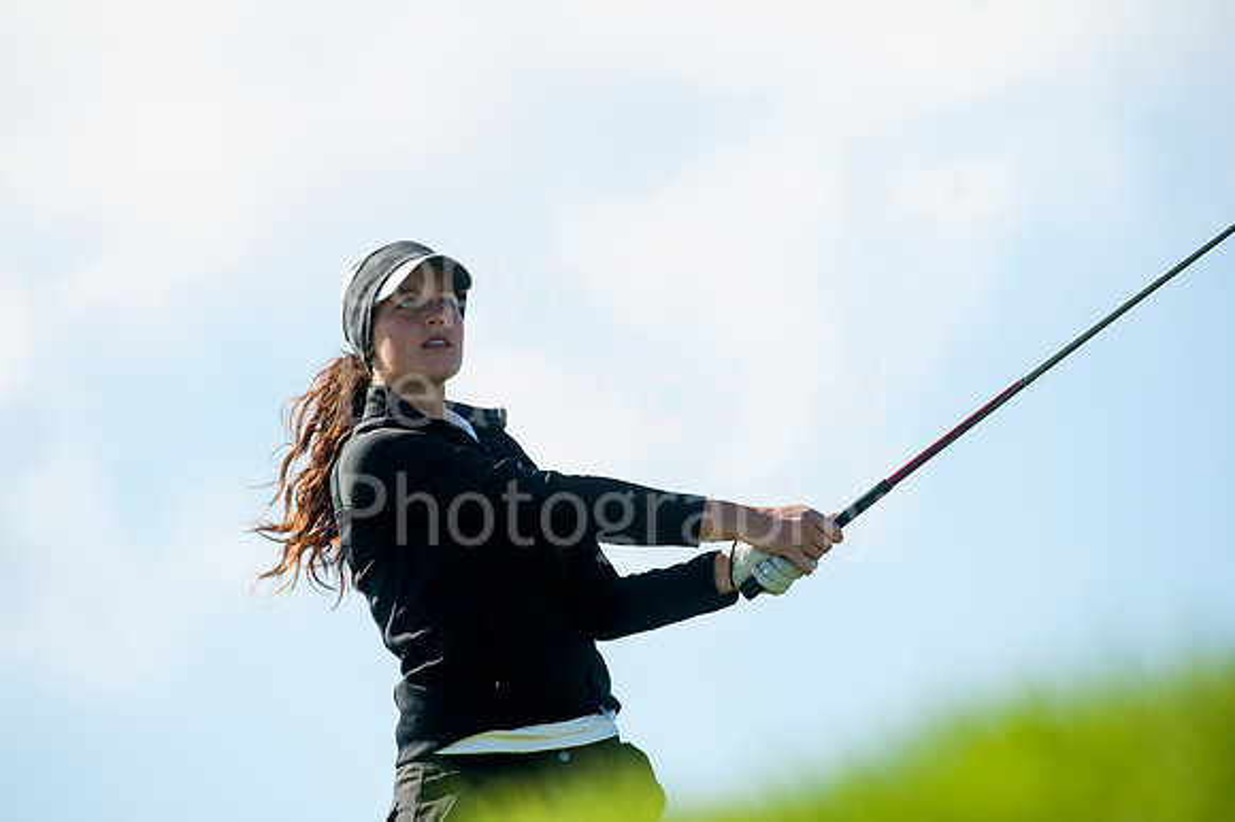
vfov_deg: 4.6
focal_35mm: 300
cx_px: 618
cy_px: 411
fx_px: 10285
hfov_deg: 6.9
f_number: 7.1
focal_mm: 300
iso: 500
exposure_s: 1/4000
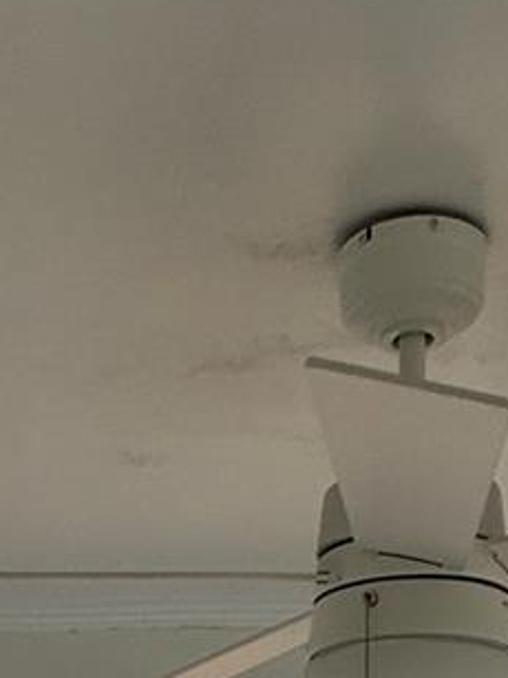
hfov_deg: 20.9
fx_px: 1371
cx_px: 329
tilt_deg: -22.5
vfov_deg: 15.9
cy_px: 1561
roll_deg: +0.8
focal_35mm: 70
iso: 50
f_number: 2.2
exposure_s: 1/241
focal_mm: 2.22
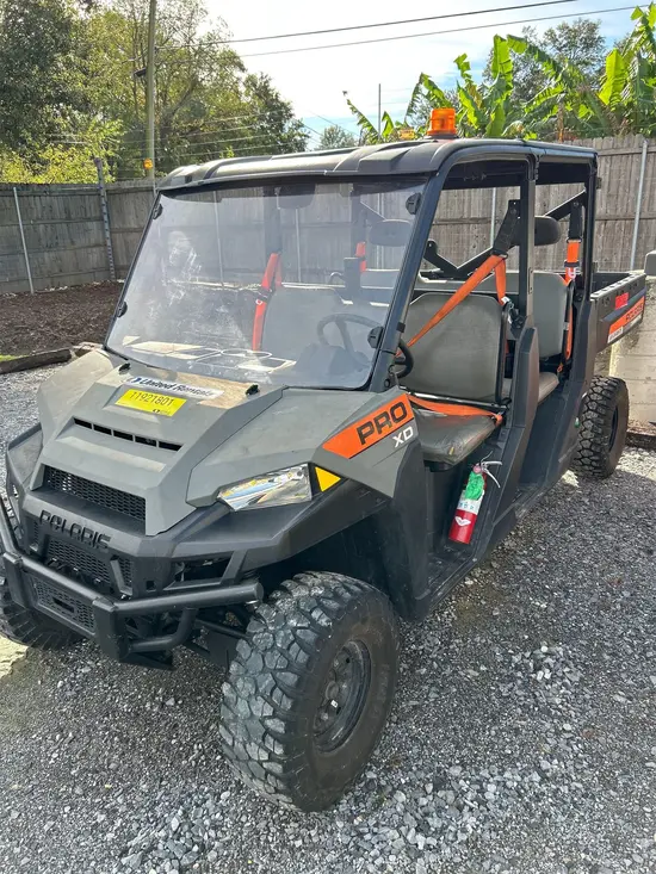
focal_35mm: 26
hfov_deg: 53.1
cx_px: 328
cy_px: 437
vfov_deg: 67.3
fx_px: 657
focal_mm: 5.7
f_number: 1.5
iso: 50
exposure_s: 1/733
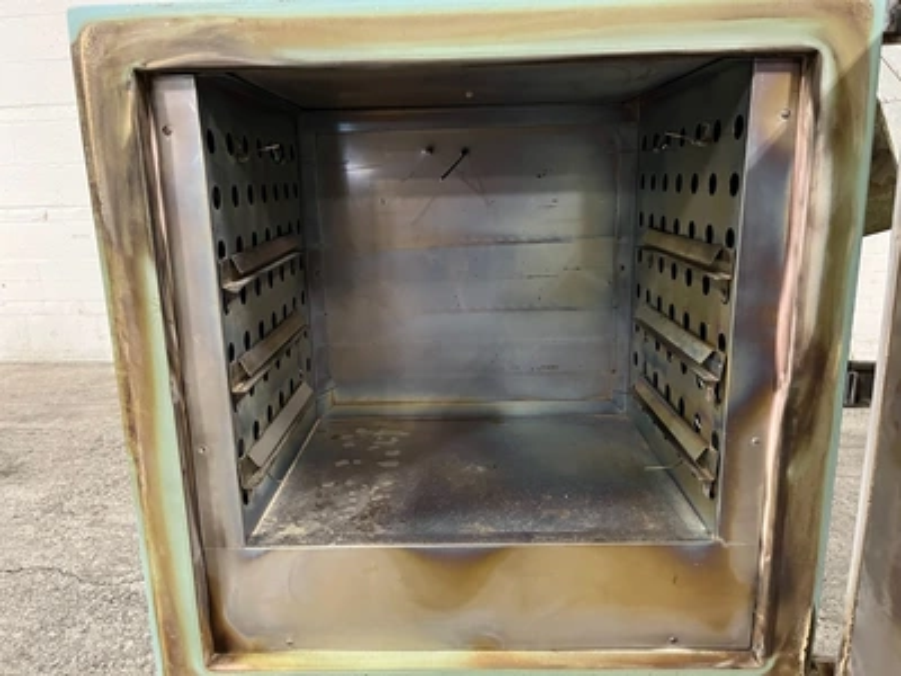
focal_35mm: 26
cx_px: 450
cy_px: 338
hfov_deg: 67.3
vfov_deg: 53.1
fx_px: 677
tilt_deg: -11.7
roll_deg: +1.7
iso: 640
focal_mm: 5.1
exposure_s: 1/40
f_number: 1.6
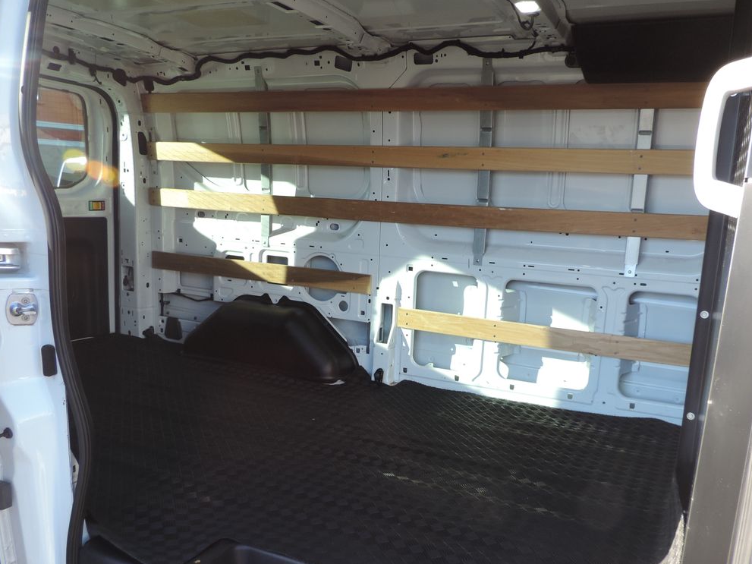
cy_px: 350
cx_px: 395
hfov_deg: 58.3
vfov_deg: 45.1
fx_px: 673
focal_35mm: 31
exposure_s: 1/100
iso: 80
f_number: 3
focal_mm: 4.3
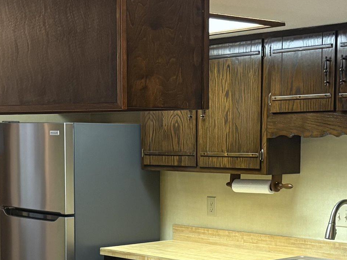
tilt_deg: -6.2
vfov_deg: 17.3
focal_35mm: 84
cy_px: 228
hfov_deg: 23.3
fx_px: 842
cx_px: 177
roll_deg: +0.4
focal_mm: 5.96
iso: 200
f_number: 1.6
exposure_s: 1/60
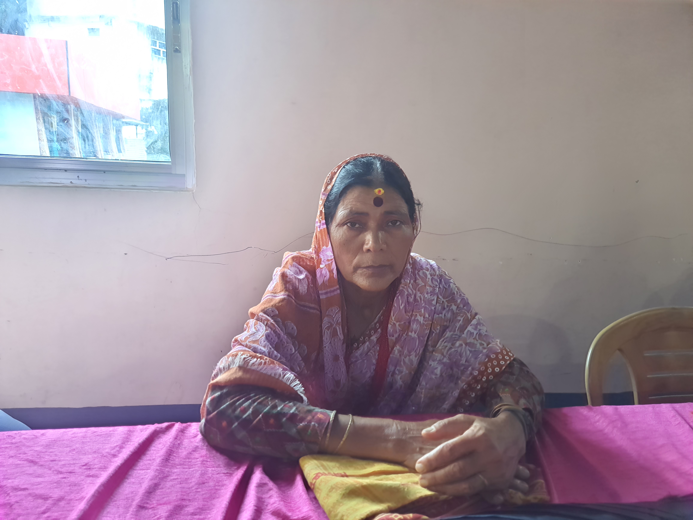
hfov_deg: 71.6
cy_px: 260
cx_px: 346
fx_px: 480
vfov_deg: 56.8
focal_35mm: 24
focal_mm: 5.23
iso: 640
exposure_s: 1/50
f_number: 1.8
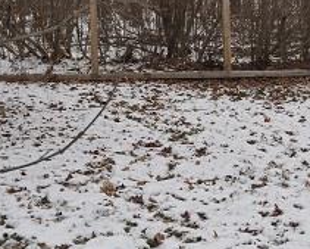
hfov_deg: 20.8
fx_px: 780
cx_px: 382
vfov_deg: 18.0
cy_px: 58
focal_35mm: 85
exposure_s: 1/60
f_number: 10
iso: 200
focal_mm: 20
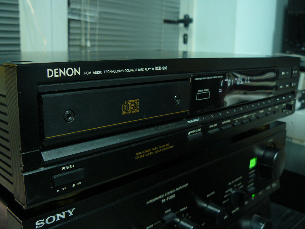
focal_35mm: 36
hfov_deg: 51.4
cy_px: 114
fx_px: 317
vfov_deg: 39.7
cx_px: 152
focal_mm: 6
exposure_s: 1/1.3
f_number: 2.8
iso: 100
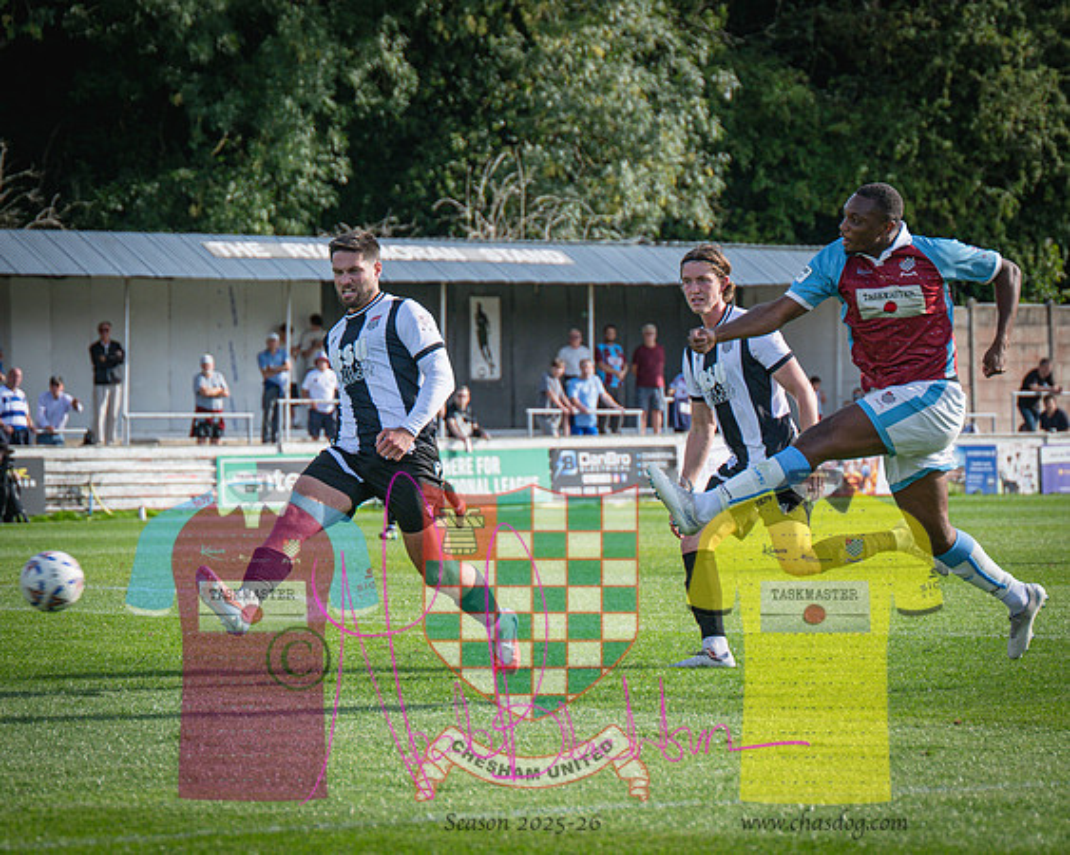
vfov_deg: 7.5
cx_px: 788
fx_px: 6528
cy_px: 417
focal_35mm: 206
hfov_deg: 9.4
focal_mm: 98
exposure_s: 1/1000
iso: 200
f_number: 4
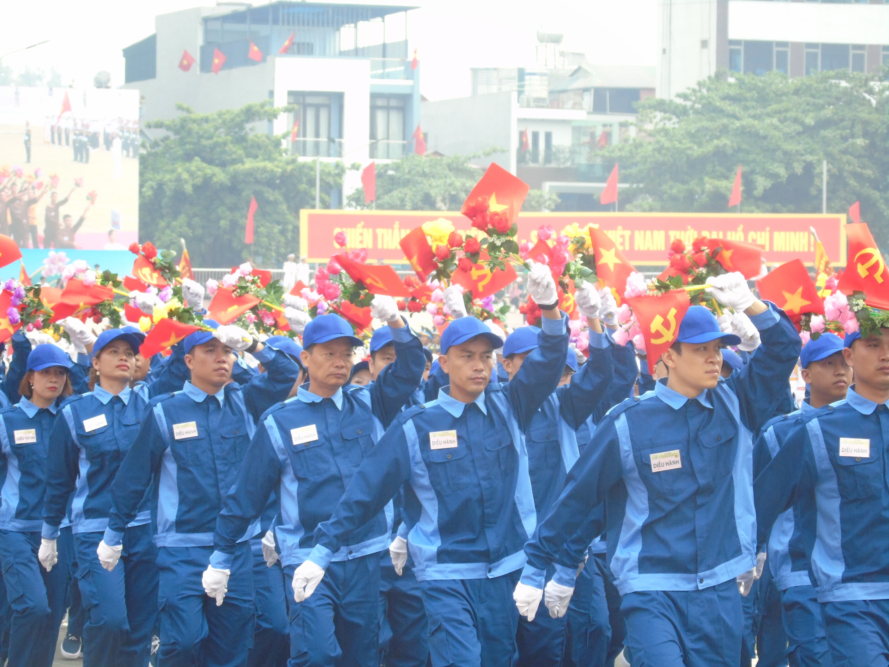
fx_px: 4160
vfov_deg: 9.2
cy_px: 334
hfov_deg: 12.2
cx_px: 444
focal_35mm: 162
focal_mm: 29
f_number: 4.9
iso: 320
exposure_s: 1/250
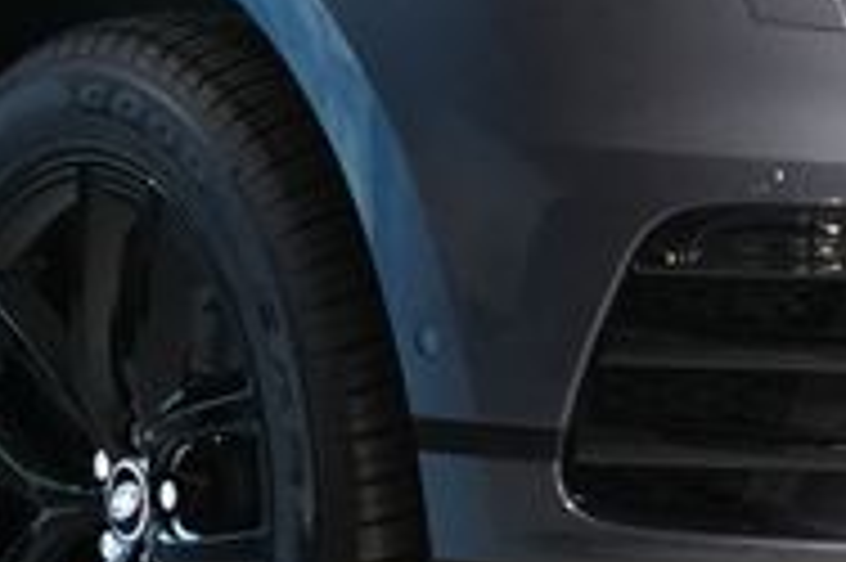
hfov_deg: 6.0
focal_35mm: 343
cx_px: 418
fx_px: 8053
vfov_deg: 4.0
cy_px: -137
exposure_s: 1/160
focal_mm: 63
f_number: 5.6
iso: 5000
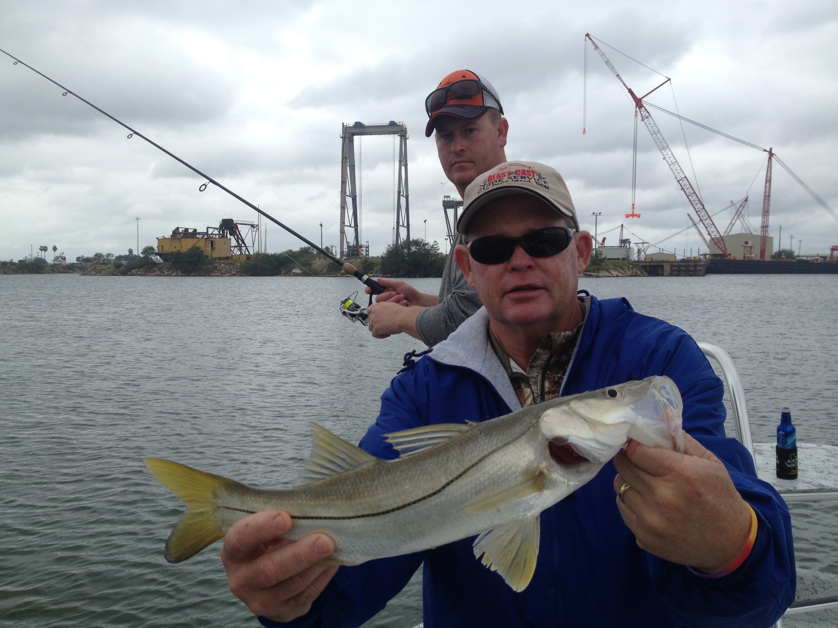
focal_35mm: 35
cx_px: 419
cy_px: 314
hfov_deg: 52.6
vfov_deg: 40.7
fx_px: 847
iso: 50
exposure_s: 1/699
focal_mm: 4.28
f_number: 2.4
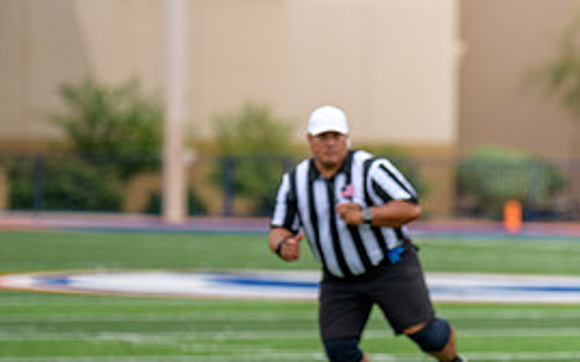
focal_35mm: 428
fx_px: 6764
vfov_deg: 3.1
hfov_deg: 4.9
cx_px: 593
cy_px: 262
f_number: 2.8
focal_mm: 195
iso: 280
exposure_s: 1/800
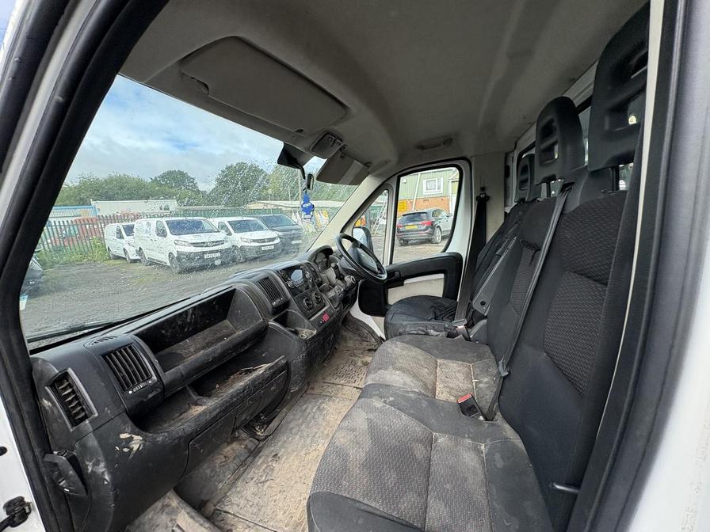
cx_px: 355
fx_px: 287
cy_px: 266
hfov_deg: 102.1
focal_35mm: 14
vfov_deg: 85.7
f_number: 2.2
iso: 64
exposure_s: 1/552
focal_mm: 2.22
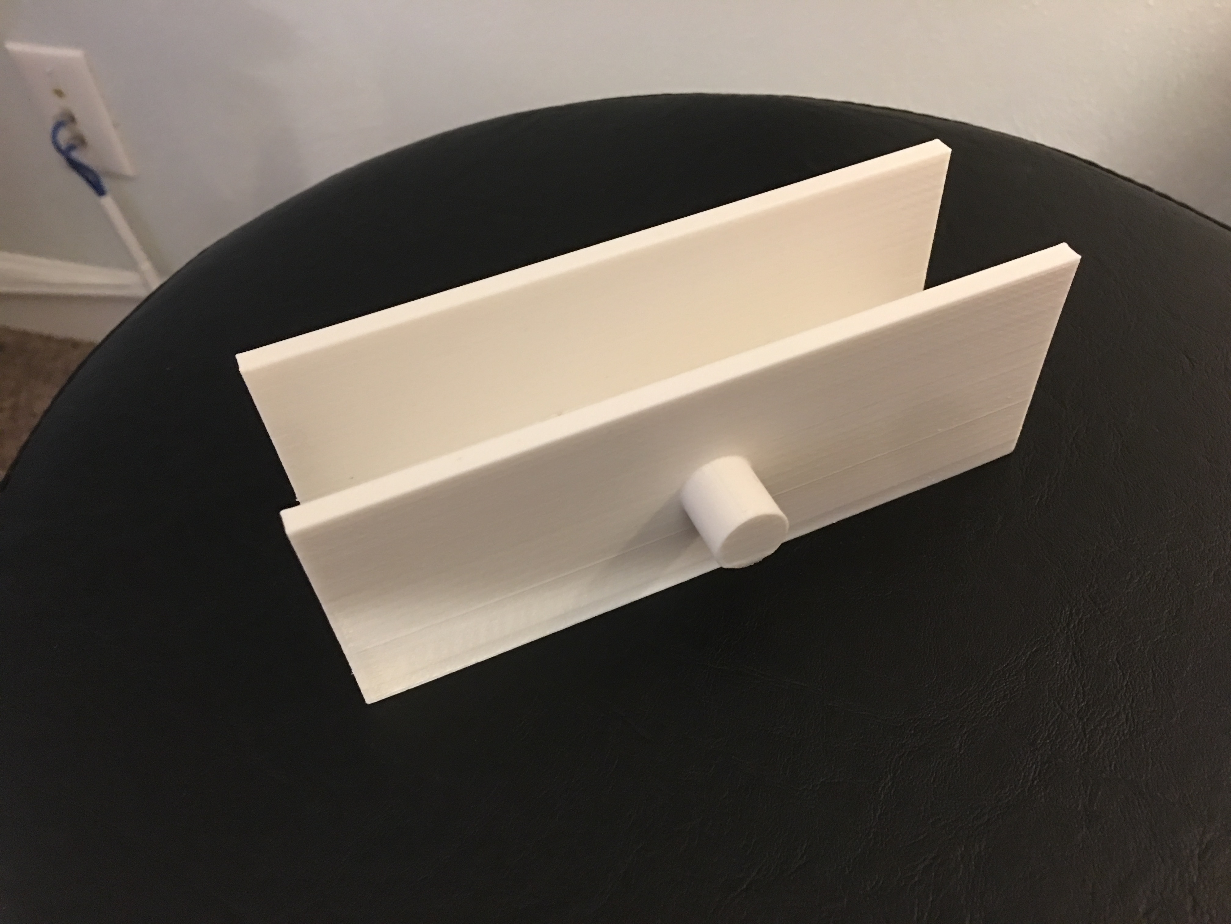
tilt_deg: -48.0
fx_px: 1031
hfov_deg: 61.7
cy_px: 462
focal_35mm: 29
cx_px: 616
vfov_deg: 48.2
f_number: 2.2
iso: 80
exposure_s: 1/4
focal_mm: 4.15
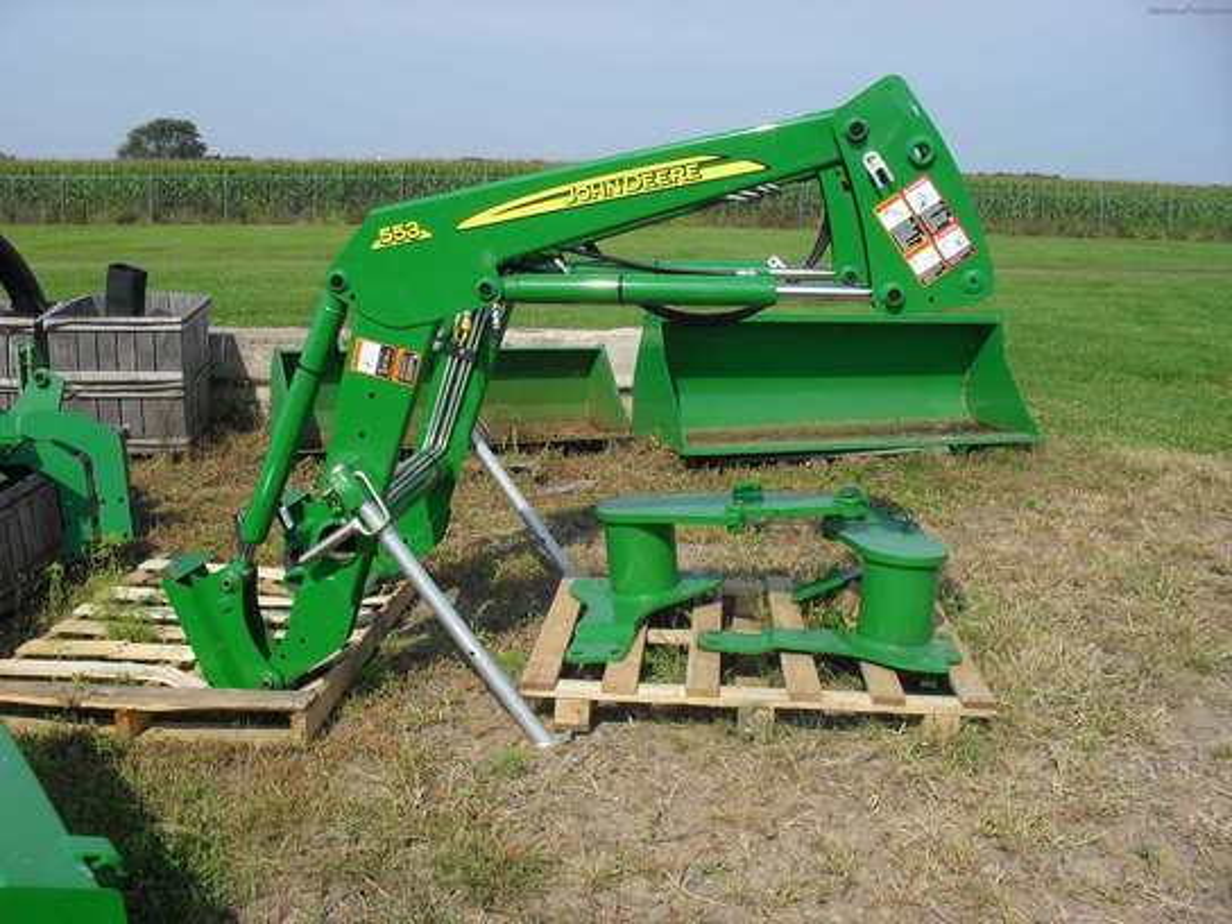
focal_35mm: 35
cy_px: 462
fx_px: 1246
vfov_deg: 40.7
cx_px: 616
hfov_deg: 52.6
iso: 100
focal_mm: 6.3
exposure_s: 1/250
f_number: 8.4
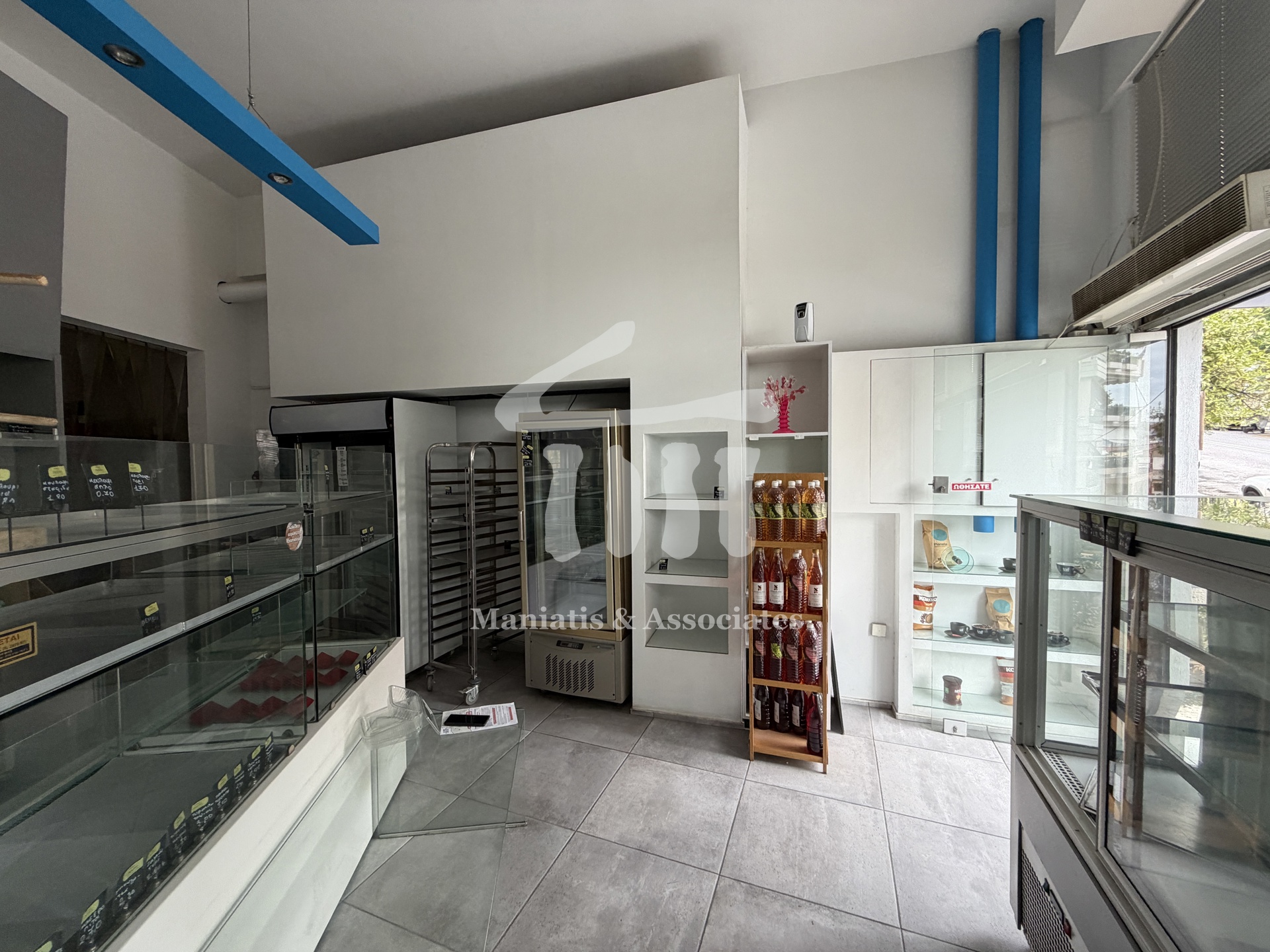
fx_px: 514
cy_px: 476
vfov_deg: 85.7
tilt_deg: -0.8
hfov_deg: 102.1
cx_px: 635
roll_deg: -0.2
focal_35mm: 14
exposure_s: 1/121
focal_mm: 2.22
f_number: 2.2
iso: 160
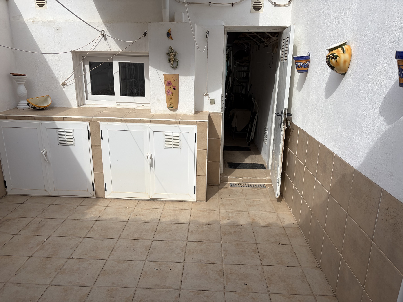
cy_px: 151
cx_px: 202
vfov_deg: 53.1
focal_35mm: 26
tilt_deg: -16.4
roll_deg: -1.6
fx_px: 303
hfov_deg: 67.3
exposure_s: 1/5348
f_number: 1.6
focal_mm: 5.96
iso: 50
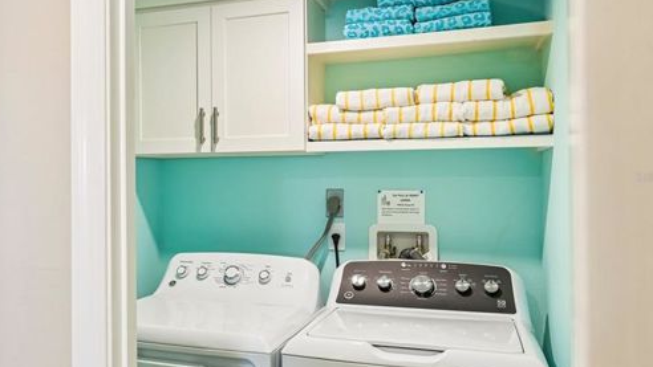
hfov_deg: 57.1
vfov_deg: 34.9
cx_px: 220
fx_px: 585
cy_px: 177
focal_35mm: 34
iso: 400
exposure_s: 1/20
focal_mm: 22.5
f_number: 8
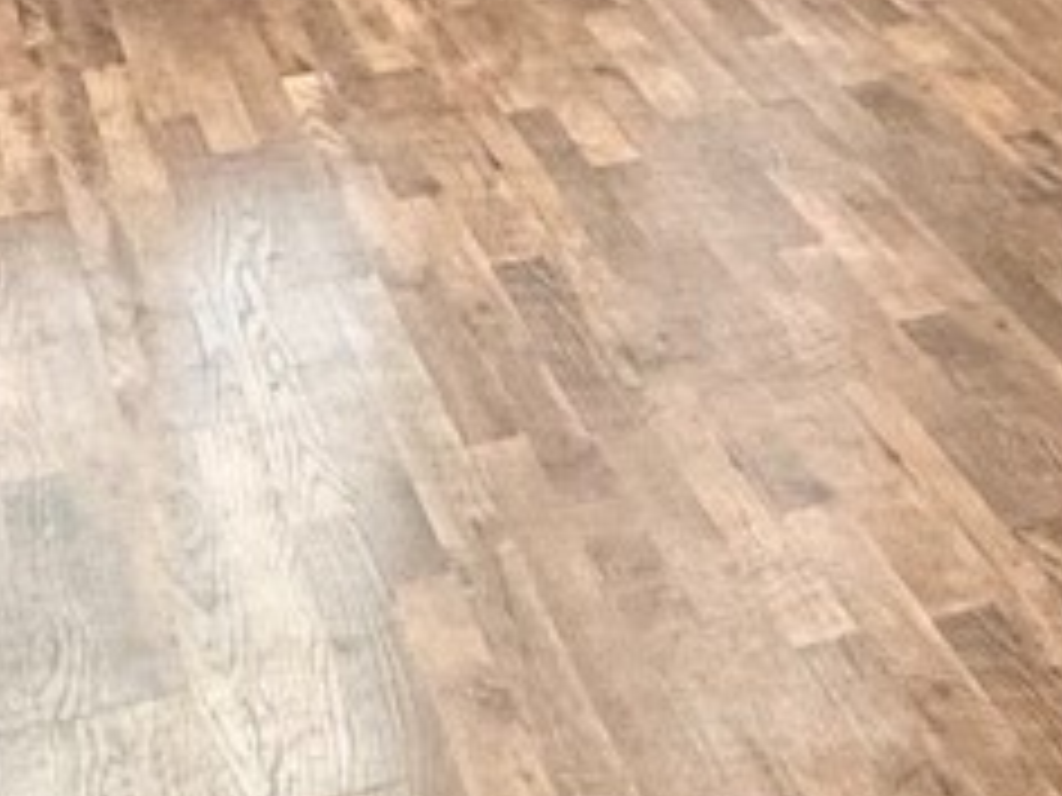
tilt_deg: -3.5
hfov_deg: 19.9
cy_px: -827
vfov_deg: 13.3
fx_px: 2915
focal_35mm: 95
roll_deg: +1.1
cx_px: 1130
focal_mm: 2.22
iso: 160
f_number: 2.2
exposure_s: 1/120
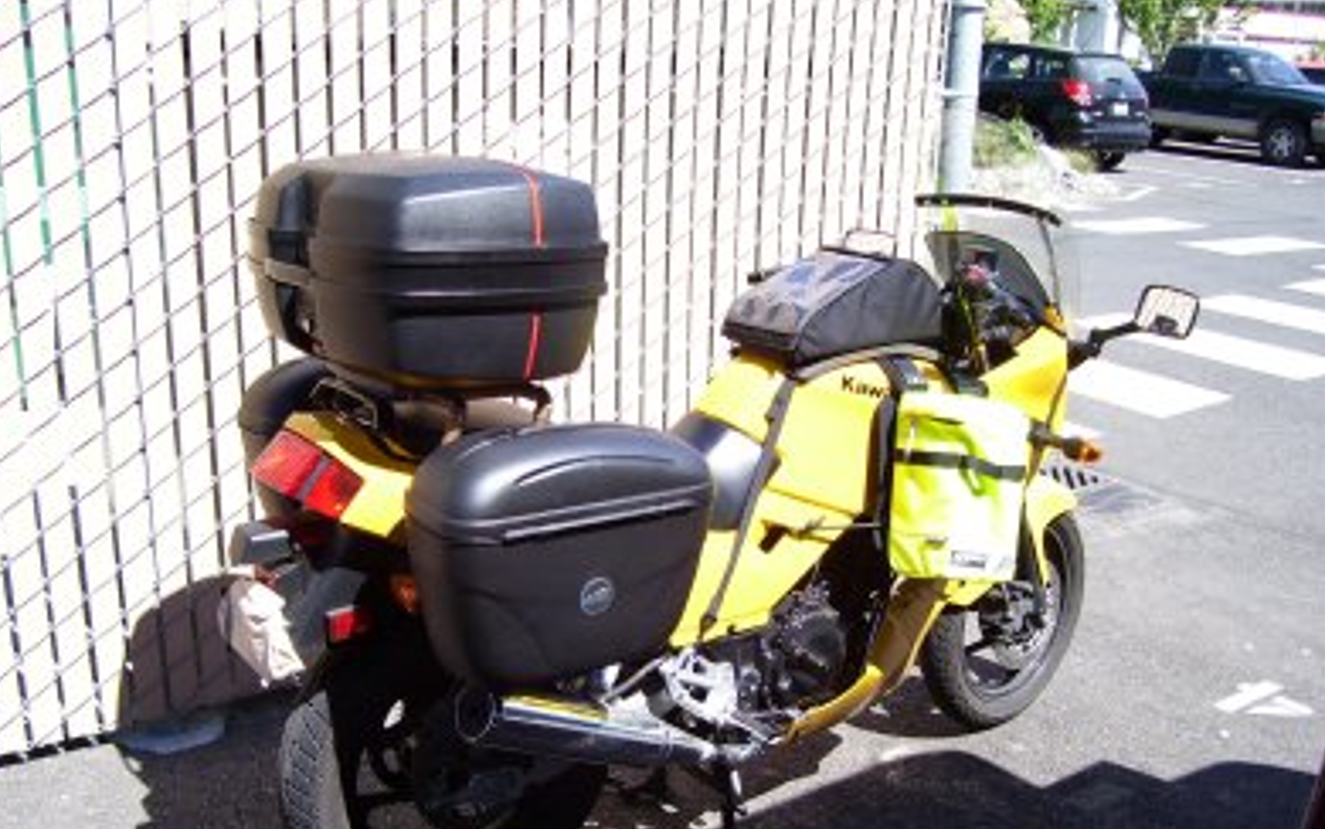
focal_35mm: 37
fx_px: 1336
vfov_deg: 34.4
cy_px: 469
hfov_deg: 52.7
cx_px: 659
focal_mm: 5.6
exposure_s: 1/500
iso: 80
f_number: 2.7
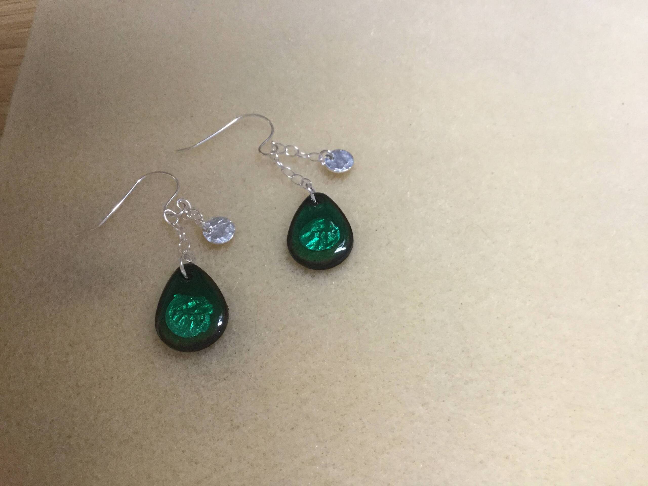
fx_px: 580
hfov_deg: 58.4
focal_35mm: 31
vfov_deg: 45.4
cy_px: 243
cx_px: 324
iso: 160
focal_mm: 3.3
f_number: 2.4
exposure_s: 1/30
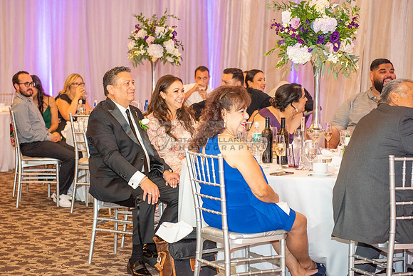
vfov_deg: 16.6
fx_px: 944
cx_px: 172
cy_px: 122
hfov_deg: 24.6
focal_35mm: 82
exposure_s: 1/160
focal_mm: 70
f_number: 3.5
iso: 1600
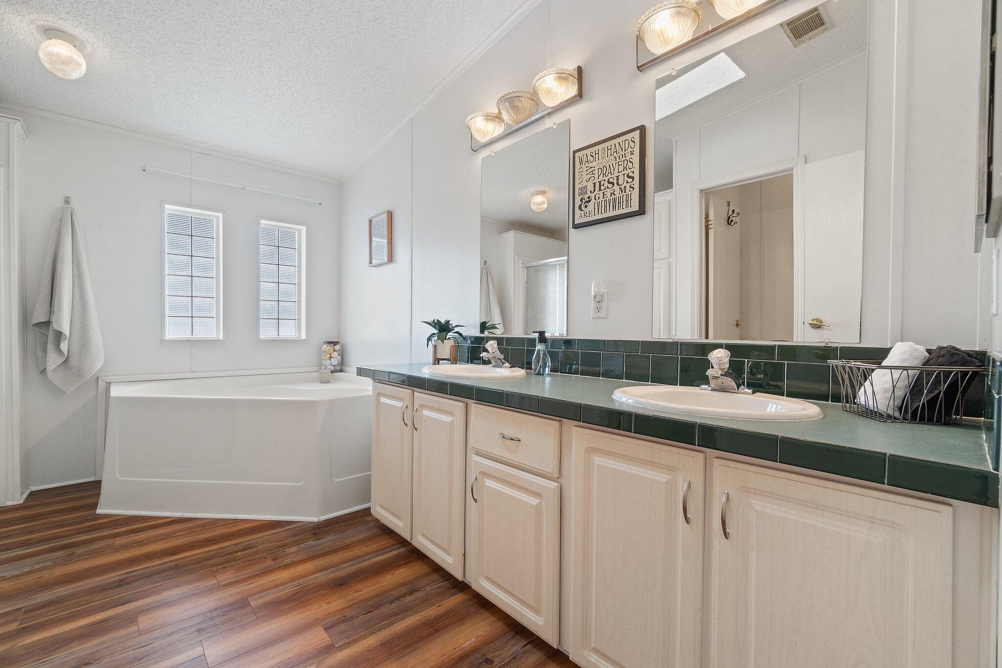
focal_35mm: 15
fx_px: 417
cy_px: 334
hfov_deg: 100.4
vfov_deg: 77.3
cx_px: 501
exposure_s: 1/3
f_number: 8
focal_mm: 10
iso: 400
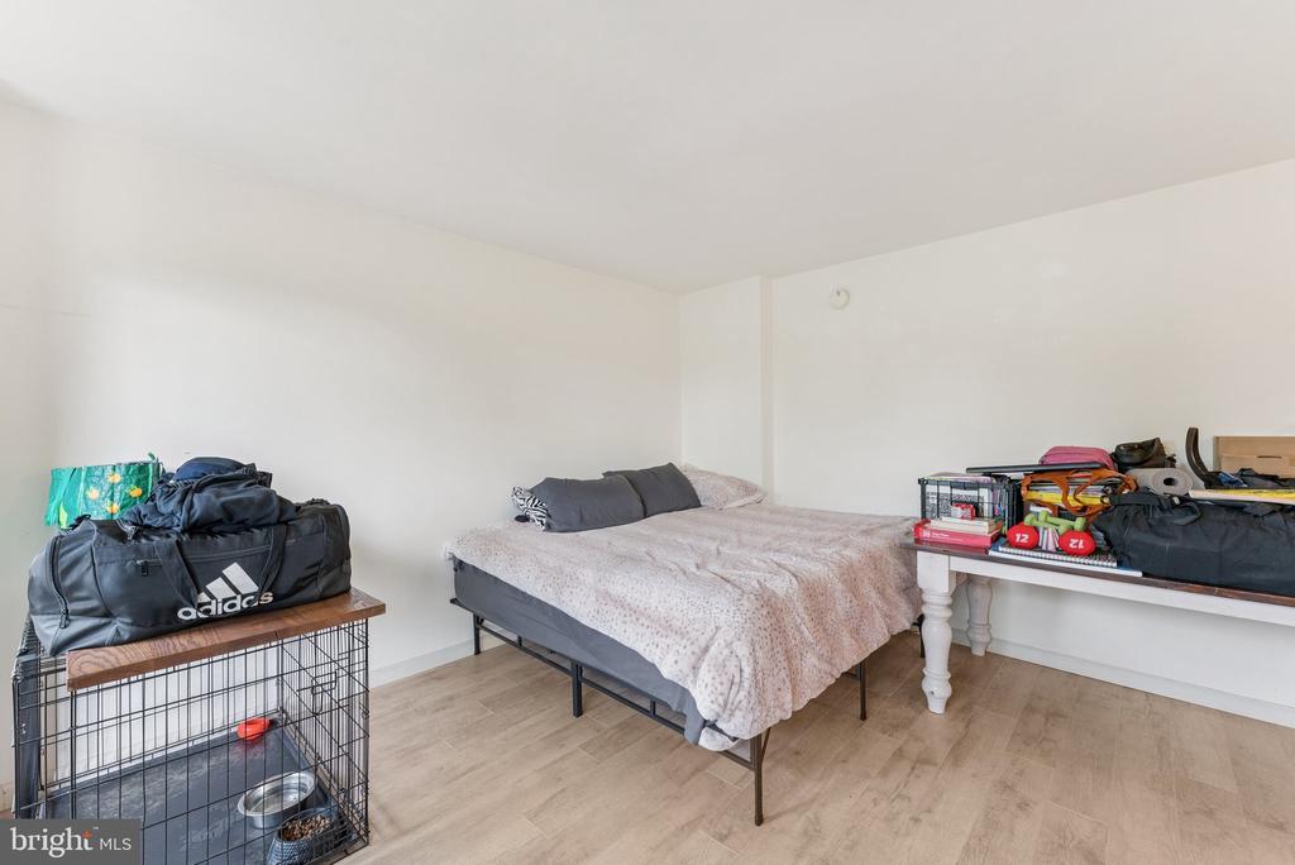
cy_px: 432
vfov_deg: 81.3
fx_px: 504
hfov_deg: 104.2
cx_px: 648
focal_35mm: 14
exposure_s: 1/5
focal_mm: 14
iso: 250
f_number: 9
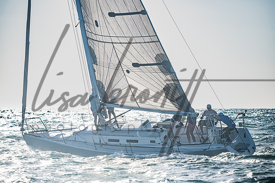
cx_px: 141
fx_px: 1836
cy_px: 91
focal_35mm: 240
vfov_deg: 5.7
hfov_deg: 8.6
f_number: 5
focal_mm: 230
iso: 400
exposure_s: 1/4000
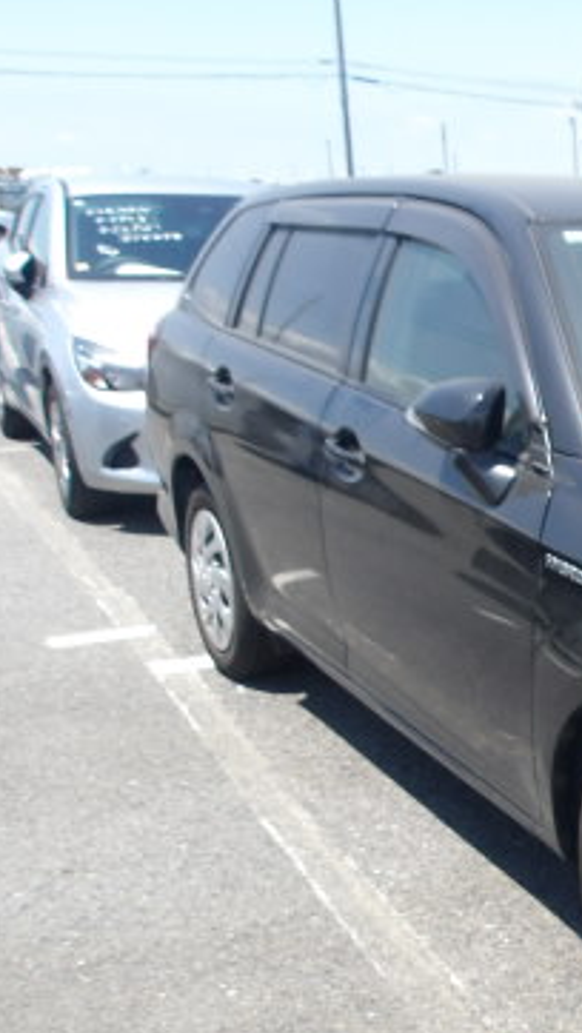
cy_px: 642
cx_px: 896
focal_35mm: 52
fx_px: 1425
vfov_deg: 39.6
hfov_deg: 19.7
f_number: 10.4
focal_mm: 4.9
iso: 100
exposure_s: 1/60
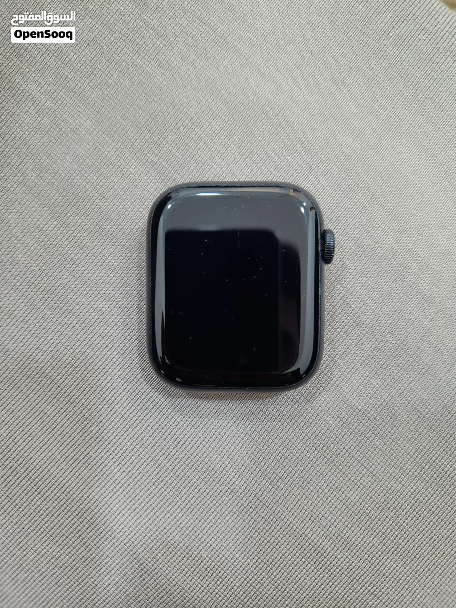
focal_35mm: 23
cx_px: 228
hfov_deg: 58.9
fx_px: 404
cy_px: 304
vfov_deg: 73.9
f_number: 1.8
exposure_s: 1/50
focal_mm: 5.4
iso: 500
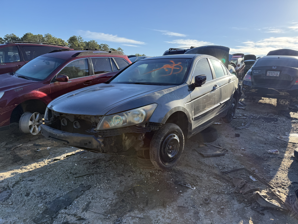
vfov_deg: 56.8
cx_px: 149
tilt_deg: -7.1
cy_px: 112
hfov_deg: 71.6
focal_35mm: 24
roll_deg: -2.6
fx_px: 207
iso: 80
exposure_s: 1/1689
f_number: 1.78
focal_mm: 6.76
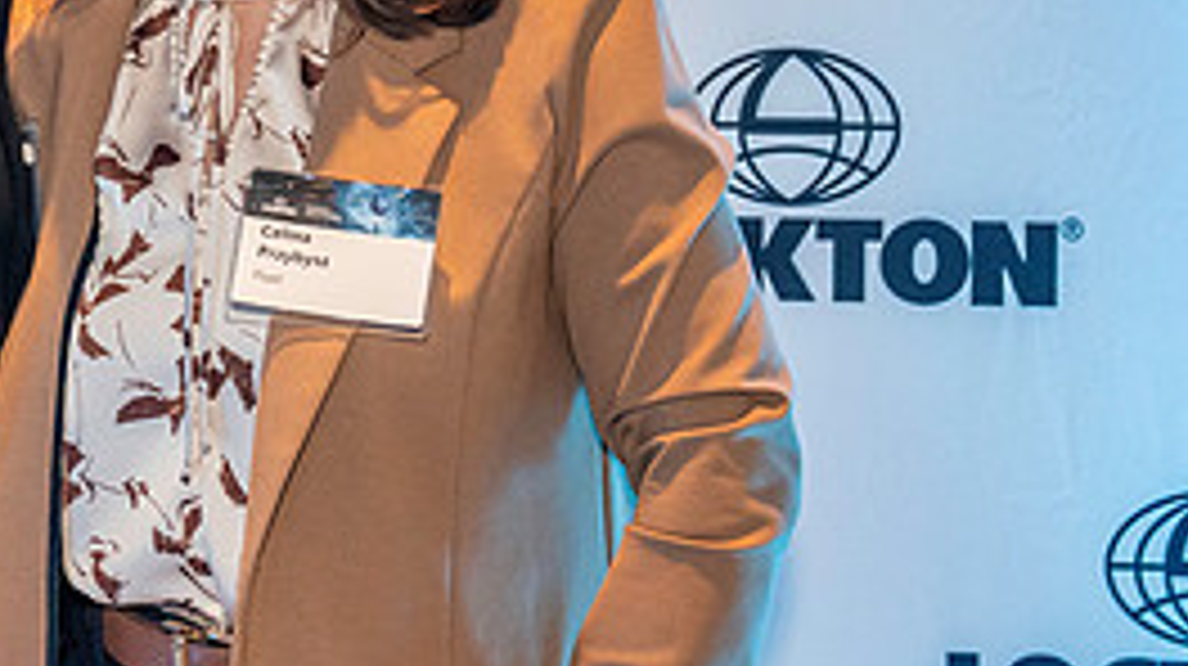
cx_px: -18
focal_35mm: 106
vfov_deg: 11.3
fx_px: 3336
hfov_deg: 19.6
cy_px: -38
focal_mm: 46
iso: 6400
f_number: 4
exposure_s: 1/160
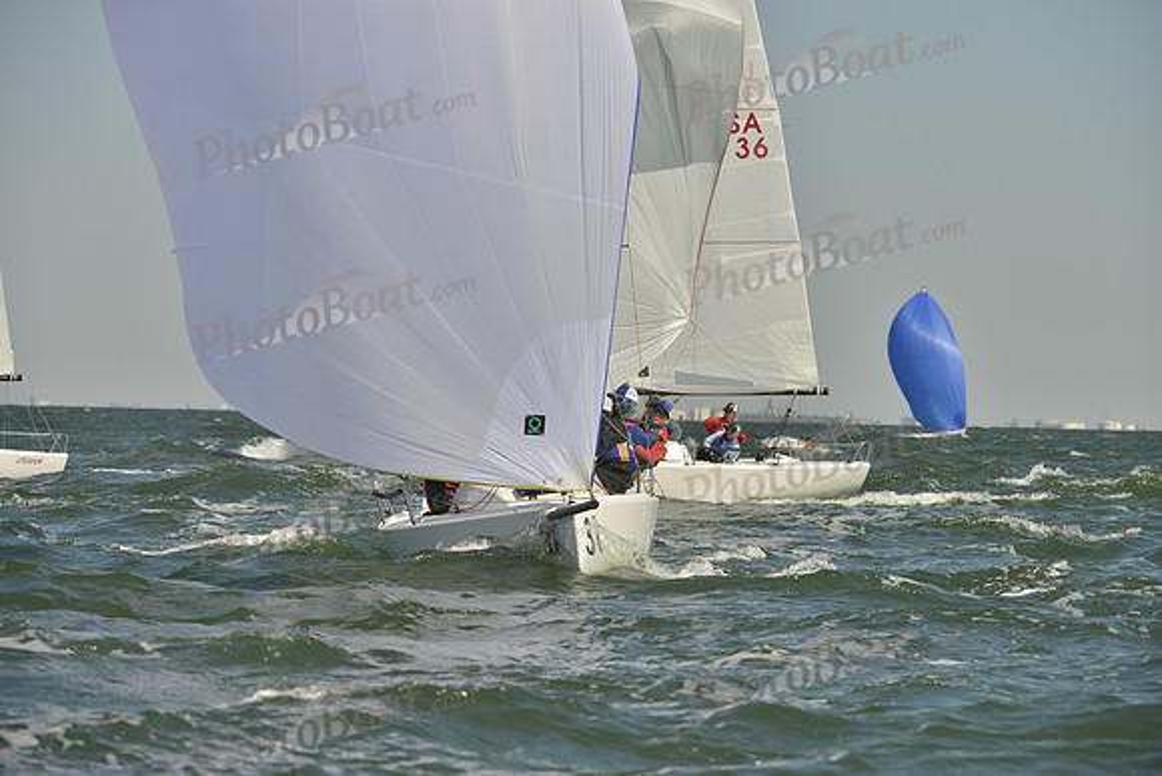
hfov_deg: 10.3
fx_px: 6457
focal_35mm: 200
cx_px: 581
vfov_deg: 6.9
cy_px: 388
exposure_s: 1/1600
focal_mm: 200
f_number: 7.1
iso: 280
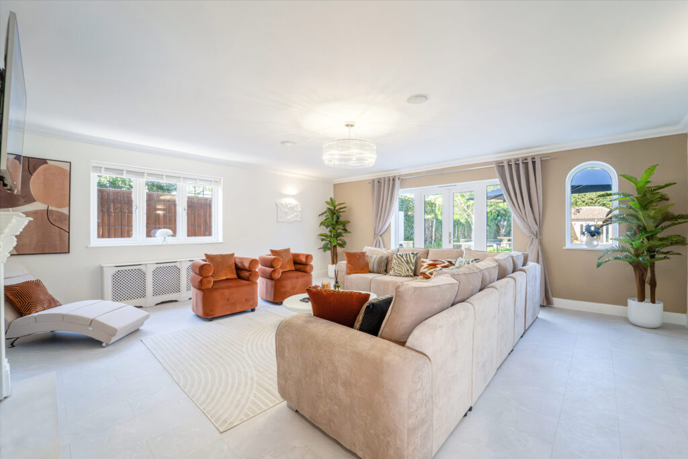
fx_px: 268
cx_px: 344
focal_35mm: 14
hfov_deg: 104.2
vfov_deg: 81.2
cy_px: 230
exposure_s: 1/320
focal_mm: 14
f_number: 8
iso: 12800
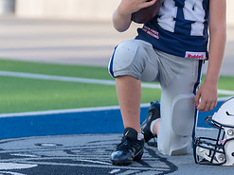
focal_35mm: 237
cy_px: 17
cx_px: 176
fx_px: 1601
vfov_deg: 6.3
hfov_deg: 8.3
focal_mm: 105
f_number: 2.8
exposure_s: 1/400
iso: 100
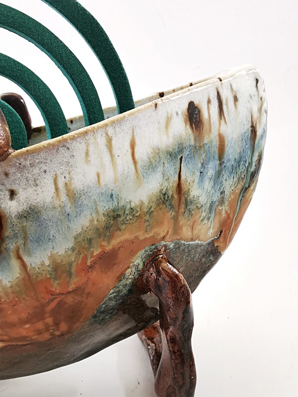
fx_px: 310
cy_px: 198
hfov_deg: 51.4
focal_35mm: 27
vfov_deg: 65.3
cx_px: 149
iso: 160
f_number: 2.2
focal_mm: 2.26
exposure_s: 1/33.3
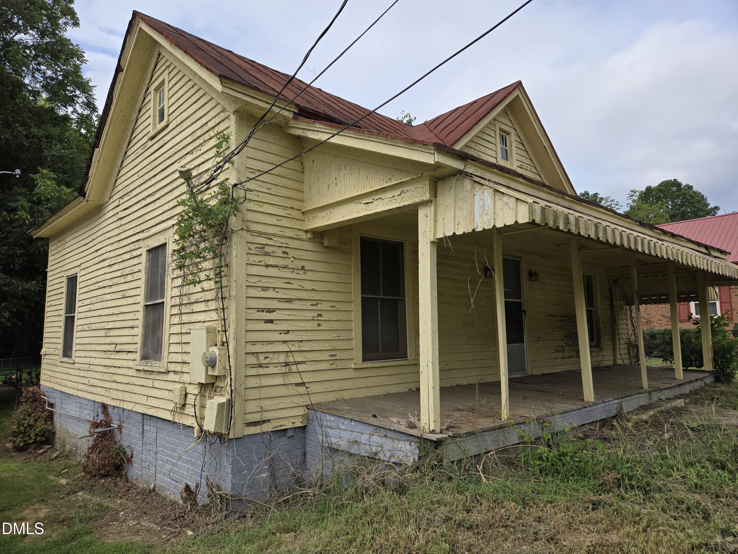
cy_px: 277
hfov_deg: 73.9
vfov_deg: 58.9
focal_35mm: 23
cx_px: 369
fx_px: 490
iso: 25
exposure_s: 1/1542
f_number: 1.8
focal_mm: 5.4
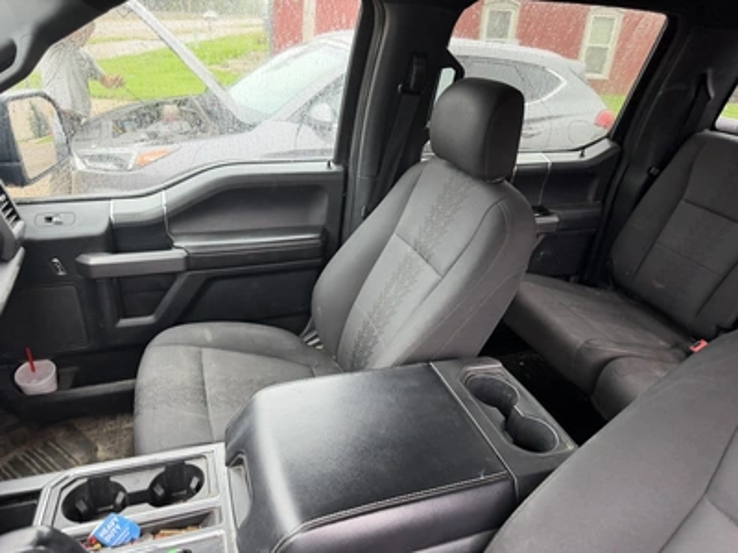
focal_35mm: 24
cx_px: 369
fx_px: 512
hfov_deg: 71.6
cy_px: 276
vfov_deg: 56.8
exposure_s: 1/102
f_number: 1.78
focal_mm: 6.76
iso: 200
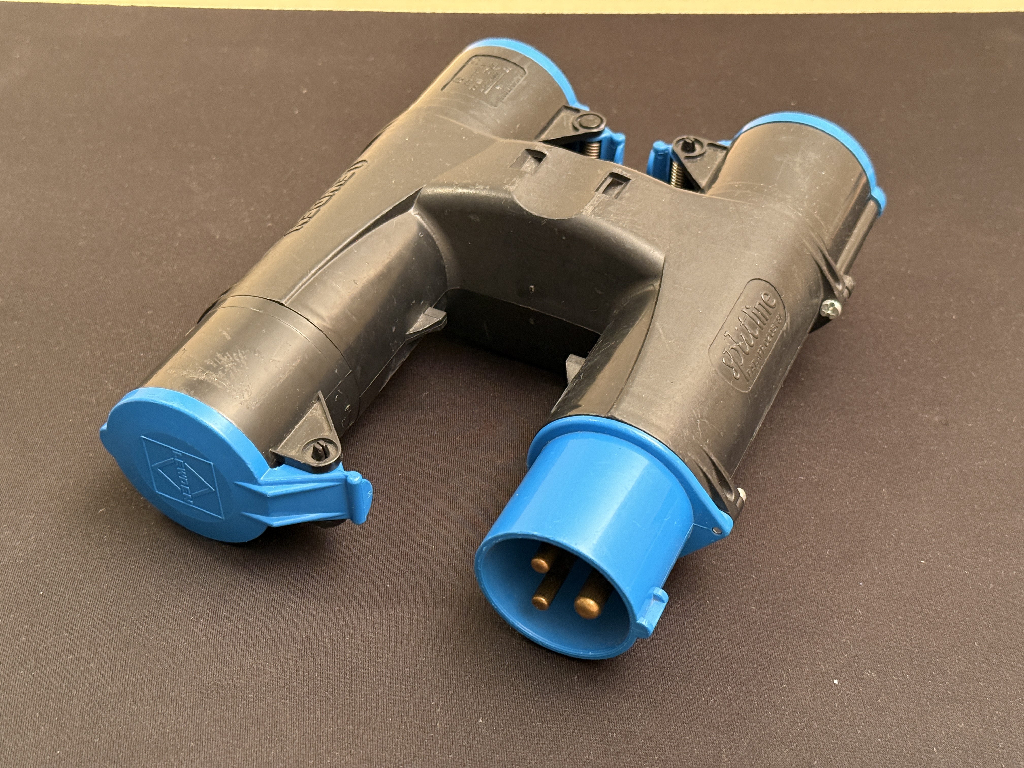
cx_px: 512
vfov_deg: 30.3
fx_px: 1420
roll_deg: -0.9
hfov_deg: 39.7
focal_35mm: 48
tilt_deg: -40.7
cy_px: 384
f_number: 1.78
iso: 250
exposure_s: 1/50
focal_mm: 6.76
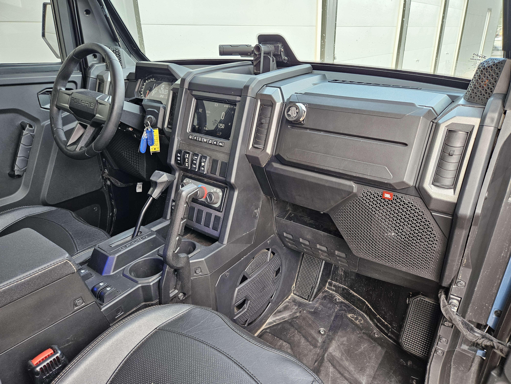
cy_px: 192
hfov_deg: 73.9
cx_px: 256
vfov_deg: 58.9
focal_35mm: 23
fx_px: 340
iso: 200
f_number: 1.8
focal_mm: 5.4
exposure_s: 1/120
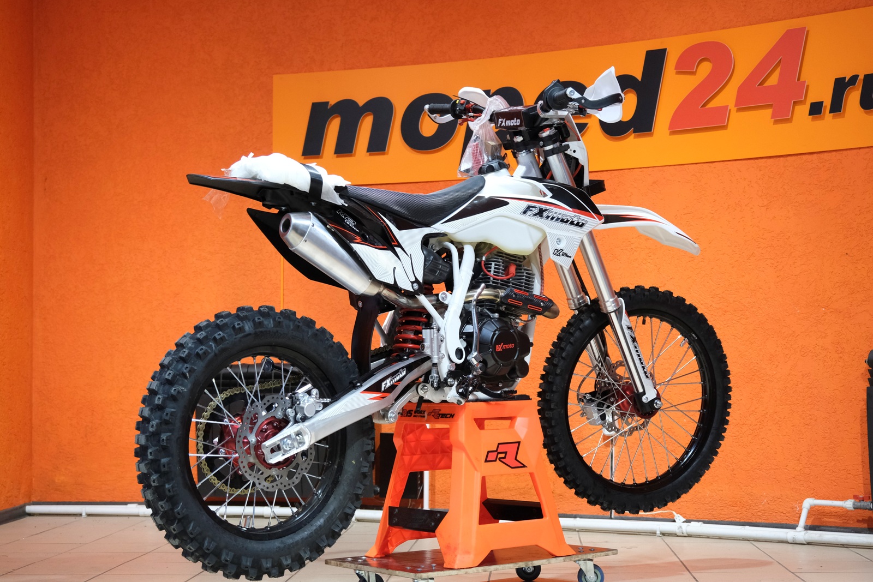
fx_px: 1431
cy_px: 291
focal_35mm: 59
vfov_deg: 23.0
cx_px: 436
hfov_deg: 33.9
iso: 2000
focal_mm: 39.3
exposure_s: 1/100
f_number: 4
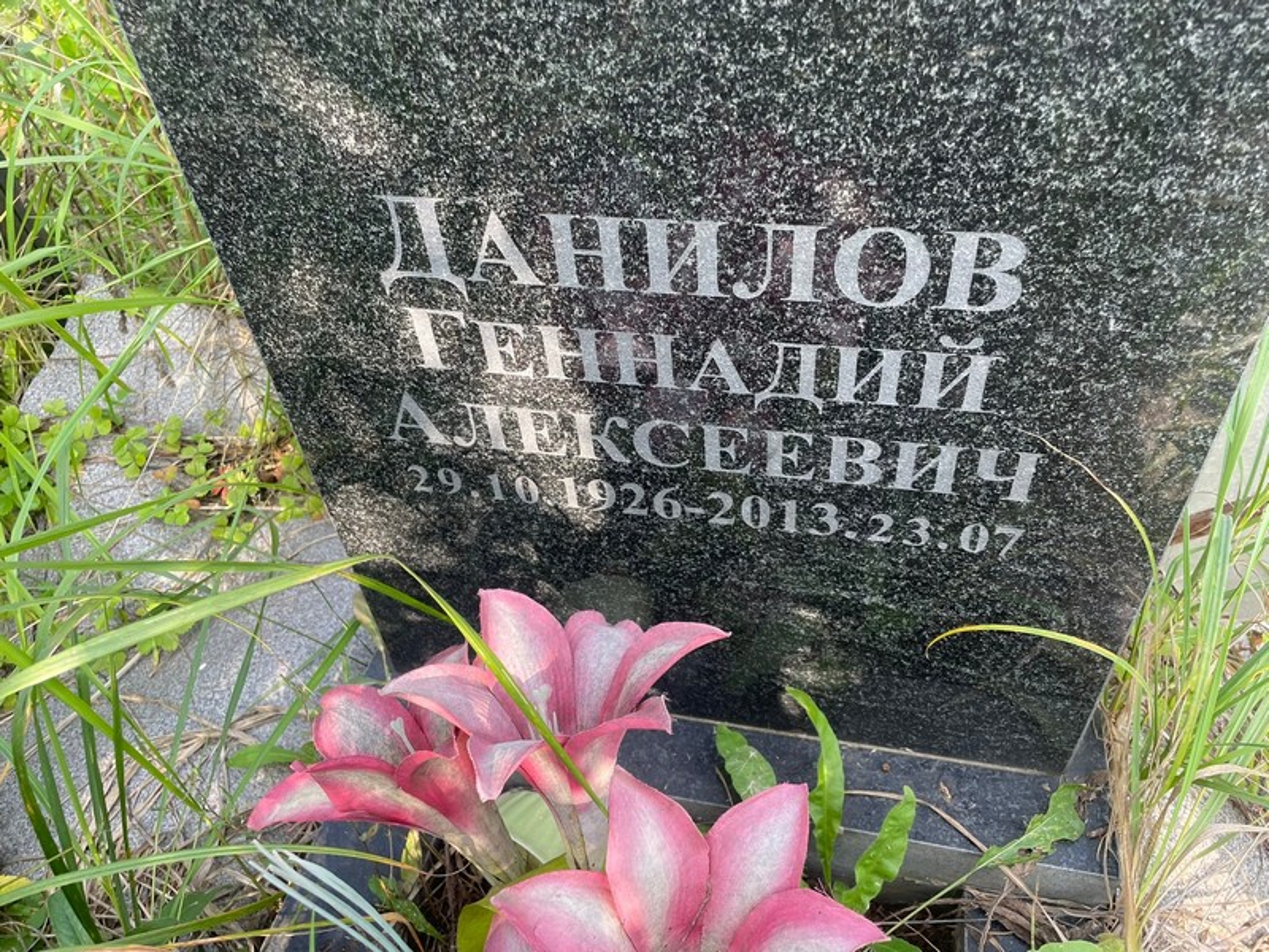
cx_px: 634
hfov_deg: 67.3
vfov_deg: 53.1
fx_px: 953
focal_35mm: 26
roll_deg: +6.3
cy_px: 476
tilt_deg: -43.0
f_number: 1.6
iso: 32
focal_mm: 4.2
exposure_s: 1/214
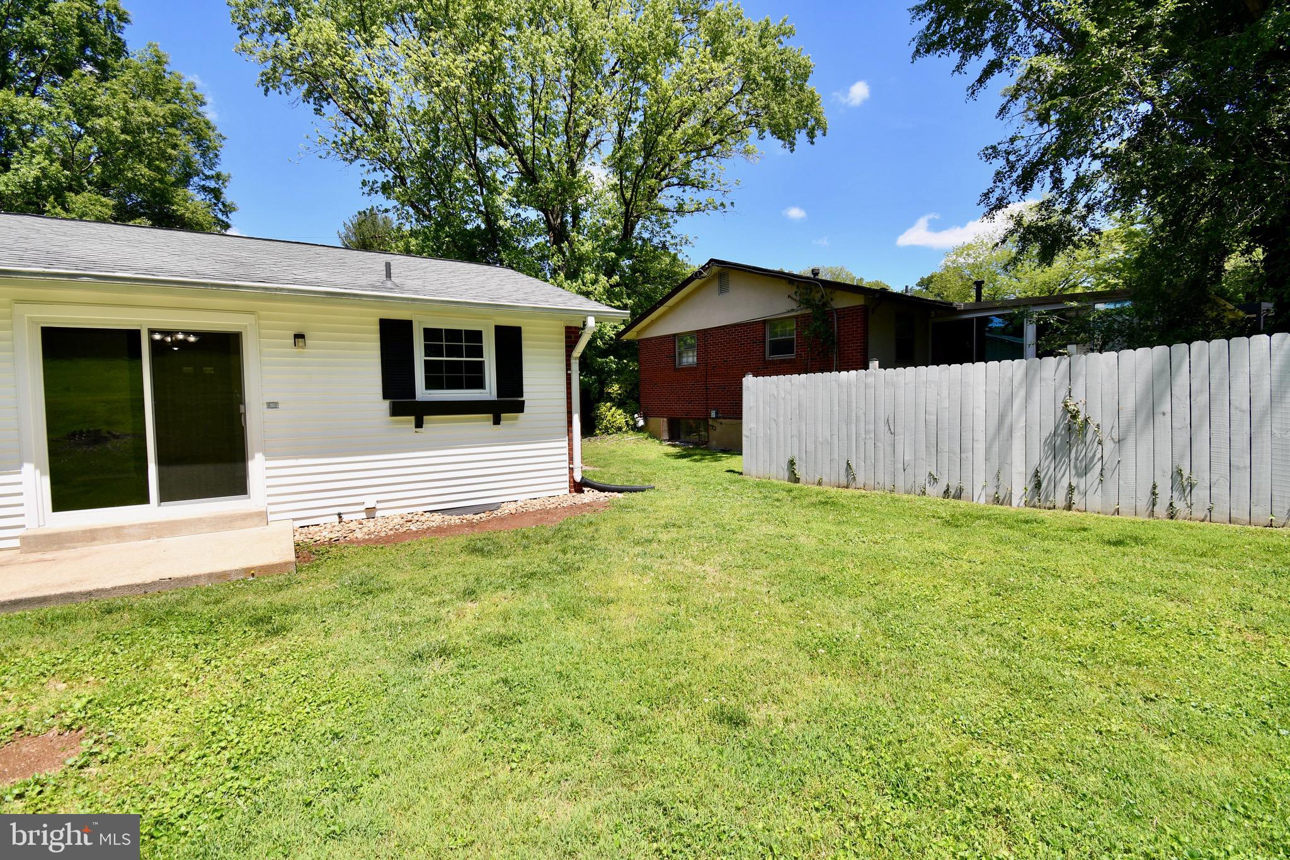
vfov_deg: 77.3
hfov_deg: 100.4
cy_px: 430
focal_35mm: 15
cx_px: 645
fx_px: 537
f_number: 8
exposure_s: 1/250
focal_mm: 10
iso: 100
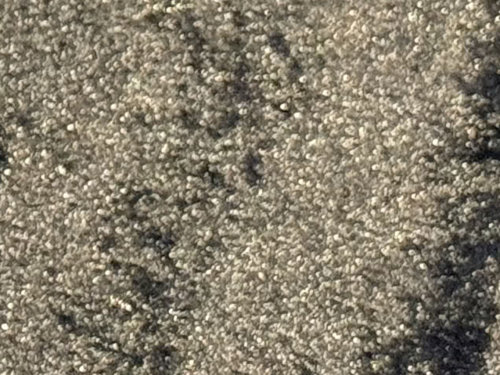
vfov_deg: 4.9
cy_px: -231
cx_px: -962
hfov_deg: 6.1
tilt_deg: -47.1
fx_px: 4376
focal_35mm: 303
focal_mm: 6.76
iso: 320
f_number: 1.78
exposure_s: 1/40
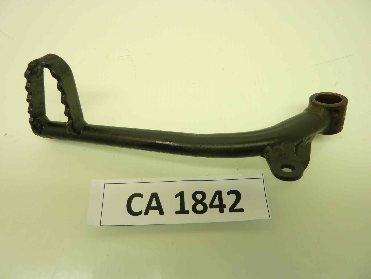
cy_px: 140
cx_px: 186
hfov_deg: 69.4
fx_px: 268
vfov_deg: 54.9
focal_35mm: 25
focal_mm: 4.1
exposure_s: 1/30
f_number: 3.3
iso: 80
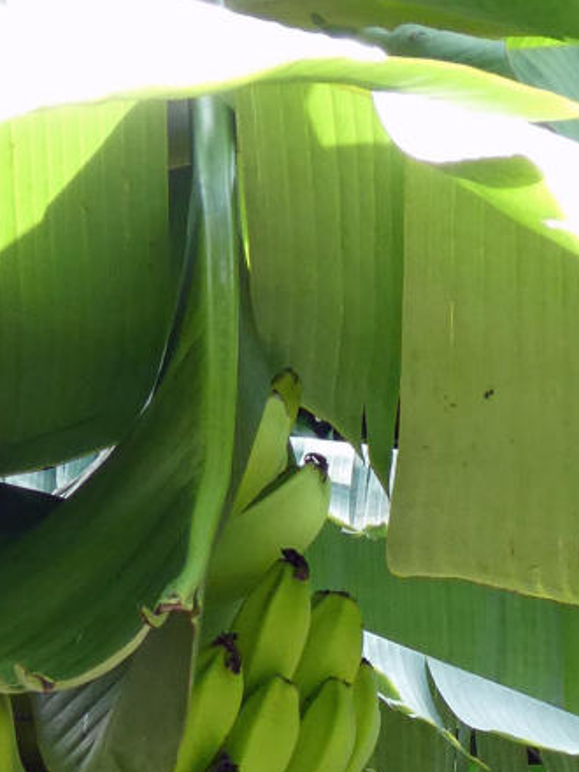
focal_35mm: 159
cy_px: 1274
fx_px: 3546
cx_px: 454
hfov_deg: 9.3
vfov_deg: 11.7
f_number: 3.7
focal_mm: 6.3
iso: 160
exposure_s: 1/125
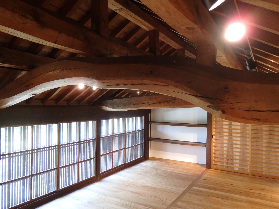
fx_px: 201
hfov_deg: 69.4
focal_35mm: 25
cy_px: 104
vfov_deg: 54.9
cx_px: 140
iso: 320
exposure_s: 1/30
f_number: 3
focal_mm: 4.5
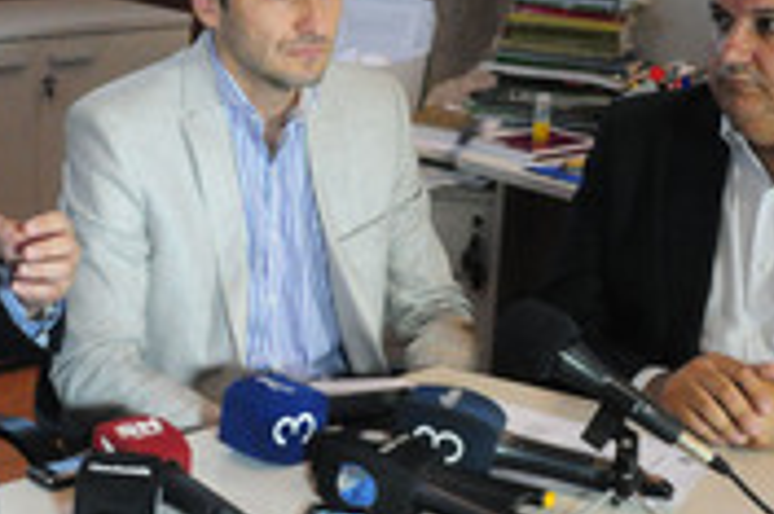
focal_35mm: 81
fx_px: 1740
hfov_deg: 24.7
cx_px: 172
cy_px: 297
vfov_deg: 16.8
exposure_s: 1/250
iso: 3200
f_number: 3.5
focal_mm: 24
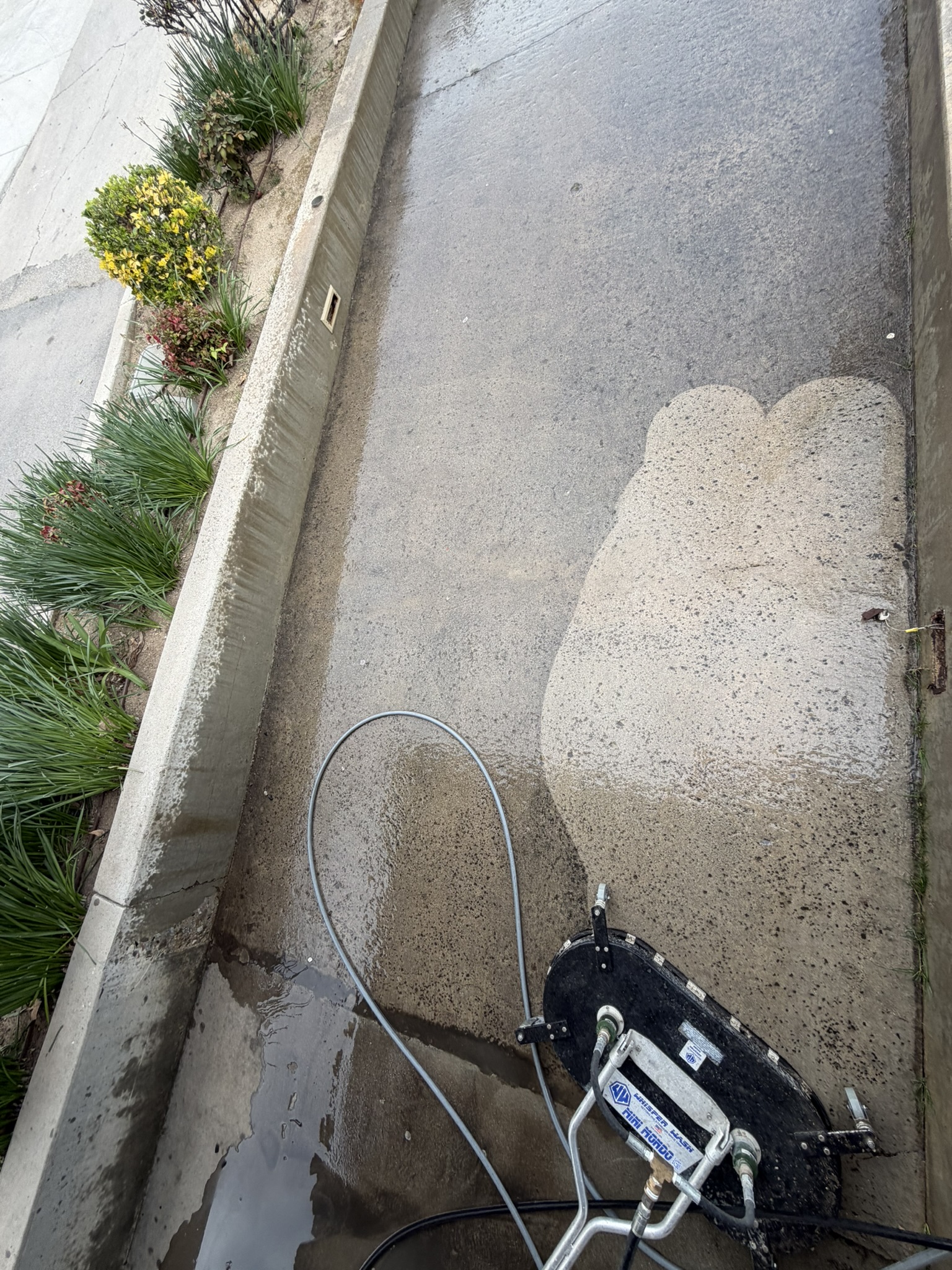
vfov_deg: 102.1
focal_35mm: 14
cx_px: 476
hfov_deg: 85.7
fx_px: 513
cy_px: 635
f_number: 2.2
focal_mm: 2.22
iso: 40
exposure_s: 1/214
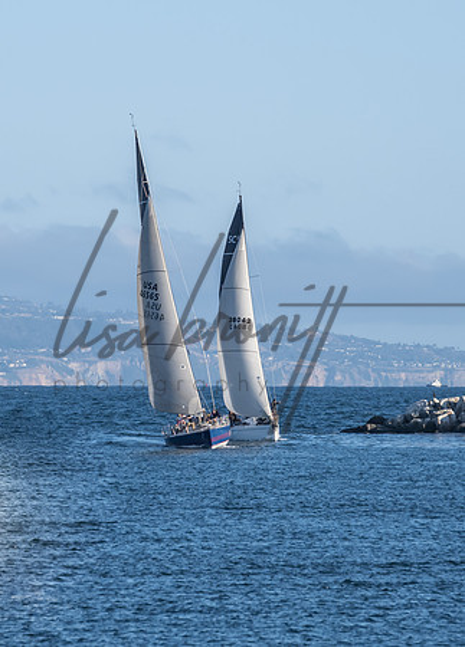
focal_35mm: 350
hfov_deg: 4.1
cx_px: 189
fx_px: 6447
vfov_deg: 5.8
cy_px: 322
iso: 320
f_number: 6.3
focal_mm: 175
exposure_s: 1/1250
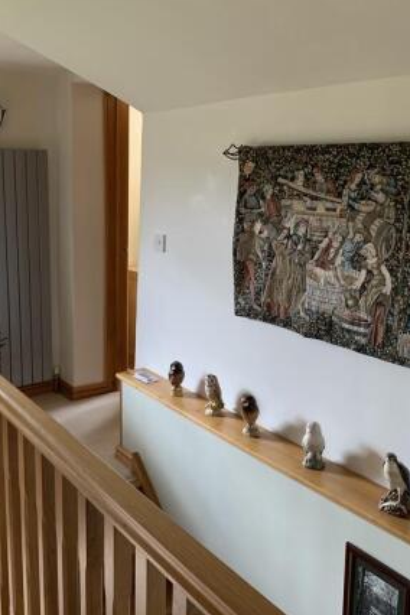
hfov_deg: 35.4
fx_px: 632
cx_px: 118
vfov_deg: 51.9
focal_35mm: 37
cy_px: 310
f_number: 1.8
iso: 125
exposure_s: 1/60
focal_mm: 4.25
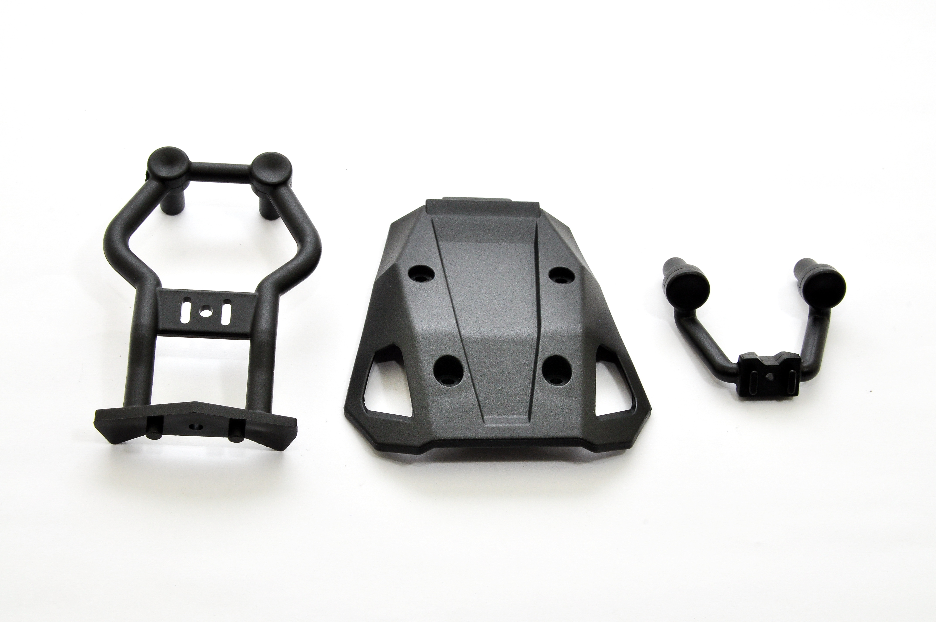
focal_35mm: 78
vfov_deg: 17.4
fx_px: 2026
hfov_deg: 26.0
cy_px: 311
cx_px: 468
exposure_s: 1/60
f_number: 20
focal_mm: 52
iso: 400
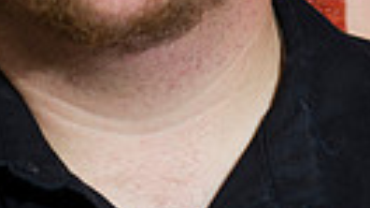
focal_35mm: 715
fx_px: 7009
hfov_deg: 3.0
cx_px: 370
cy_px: -264
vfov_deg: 1.7
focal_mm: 155
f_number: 2.8
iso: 200
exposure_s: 1/250
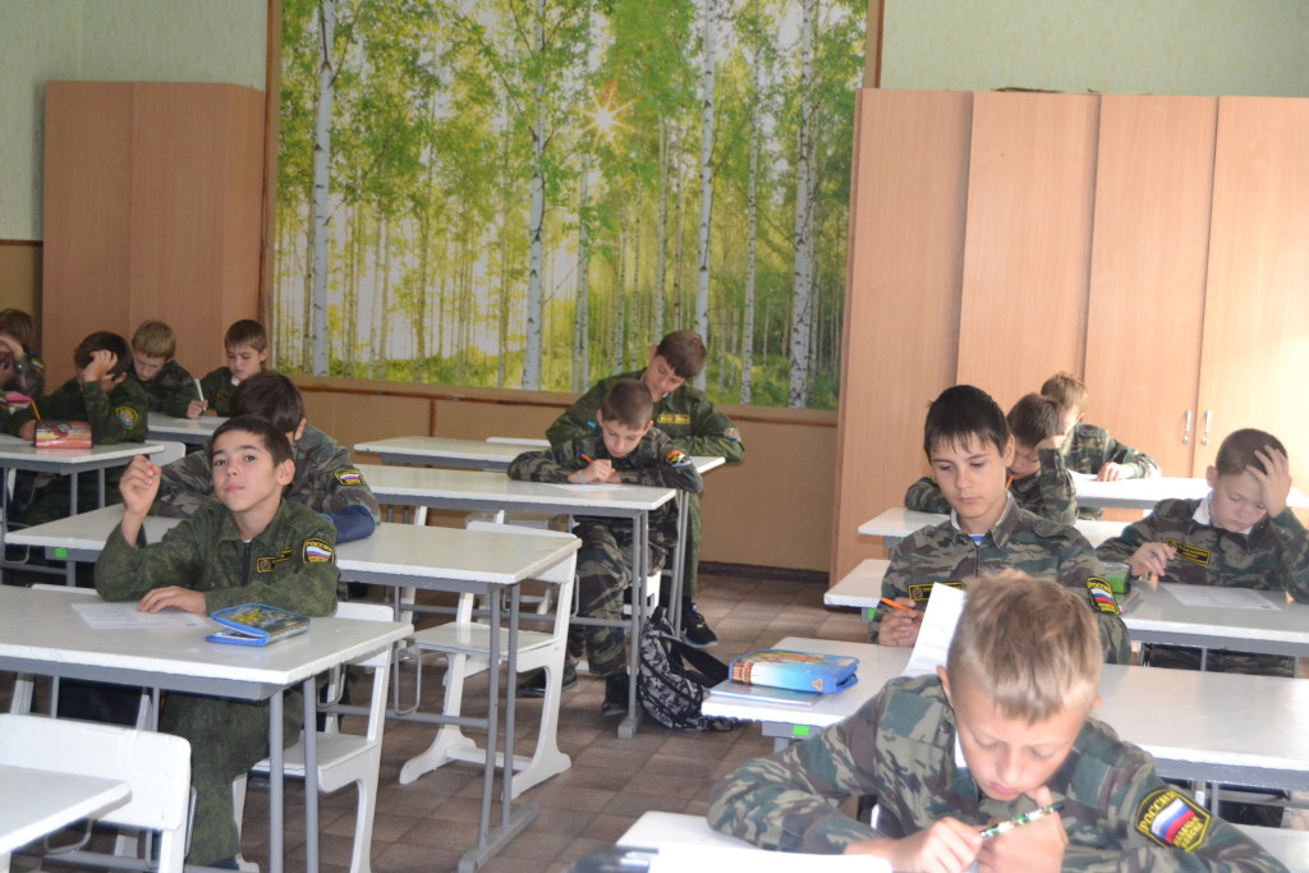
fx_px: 1691
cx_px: 654
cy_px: 436
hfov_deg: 42.3
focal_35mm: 46
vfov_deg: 29.0
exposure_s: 1/60
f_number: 4.2
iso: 2000
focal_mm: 31
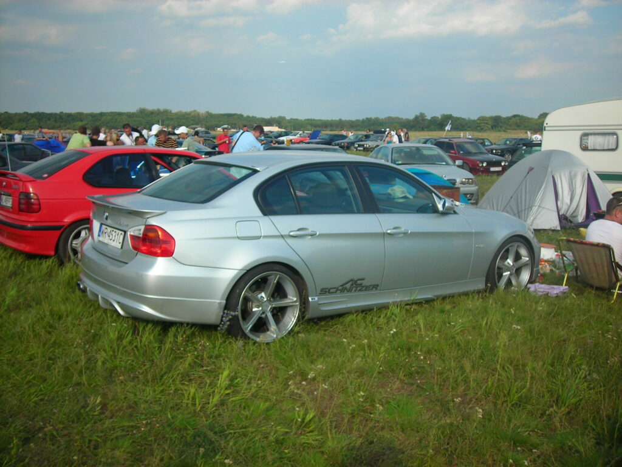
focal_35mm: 38
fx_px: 683
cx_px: 311
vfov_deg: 37.7
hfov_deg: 49.0
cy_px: 234
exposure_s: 1/130
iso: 50
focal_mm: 6.3
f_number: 6.4
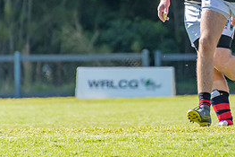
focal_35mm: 1340
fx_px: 8741
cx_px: 251
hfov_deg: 1.5
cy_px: 9
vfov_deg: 1.0
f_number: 6.3
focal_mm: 400
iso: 800
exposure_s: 1/1250
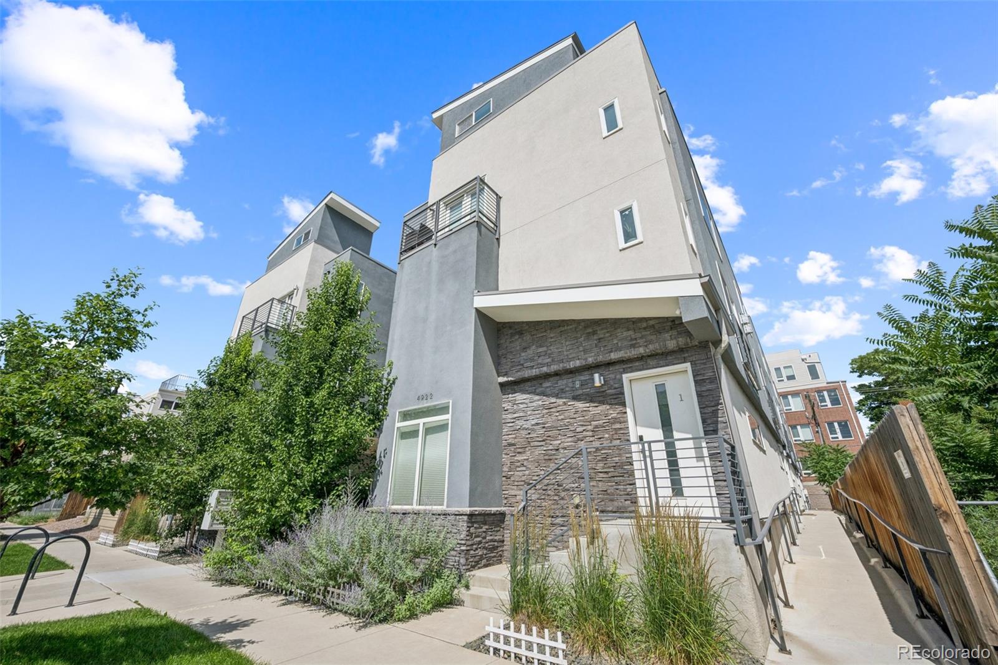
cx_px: 499
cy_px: 332
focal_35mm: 14
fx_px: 388
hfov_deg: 104.3
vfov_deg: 81.2
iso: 400
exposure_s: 1/800
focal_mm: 14
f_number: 11
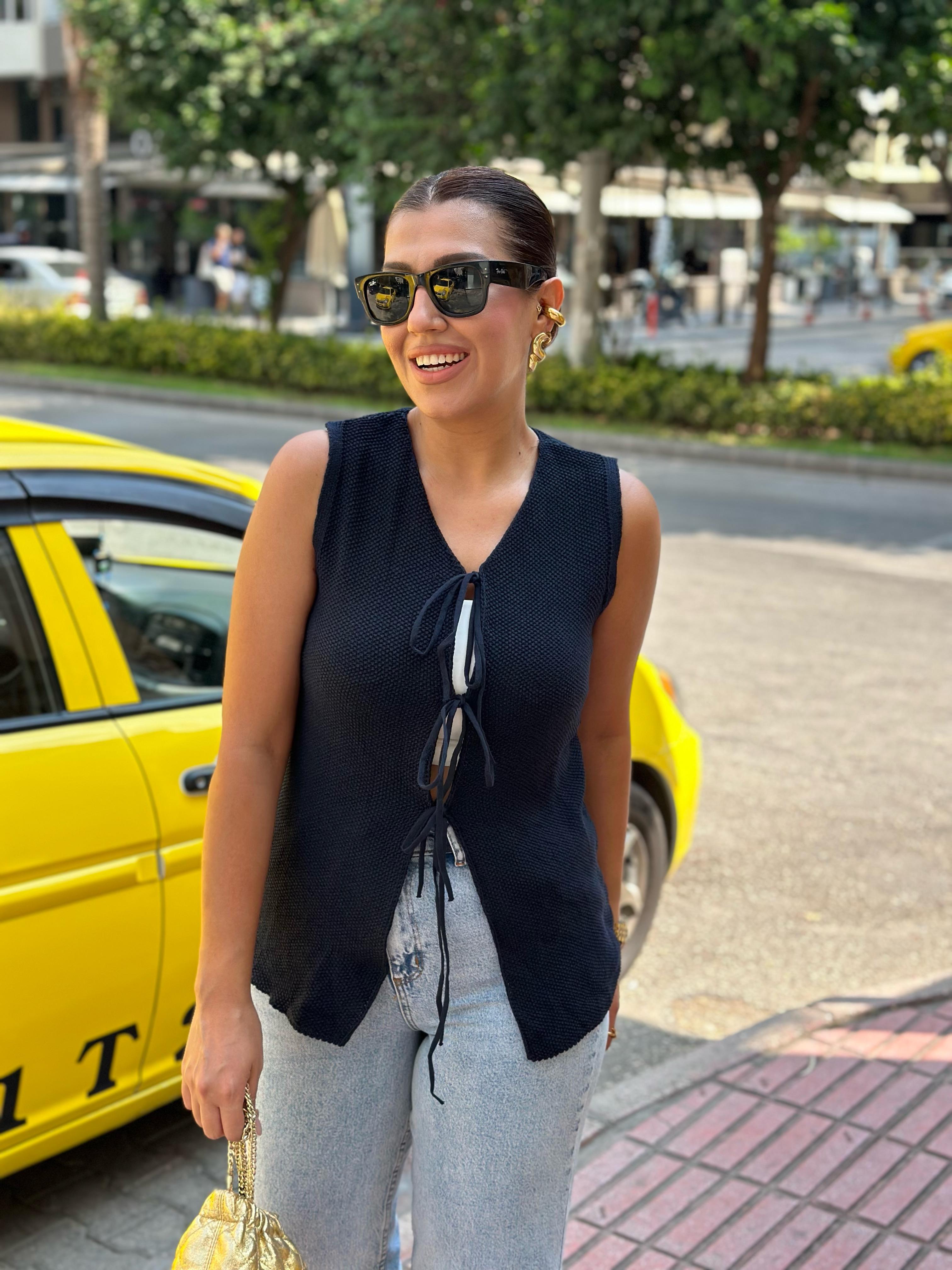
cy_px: 635
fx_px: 1760
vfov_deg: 39.7
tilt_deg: -11.9
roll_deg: -2.0
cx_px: 476
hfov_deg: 30.3
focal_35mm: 48
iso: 80
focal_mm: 6.86
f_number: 1.78
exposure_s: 1/1185
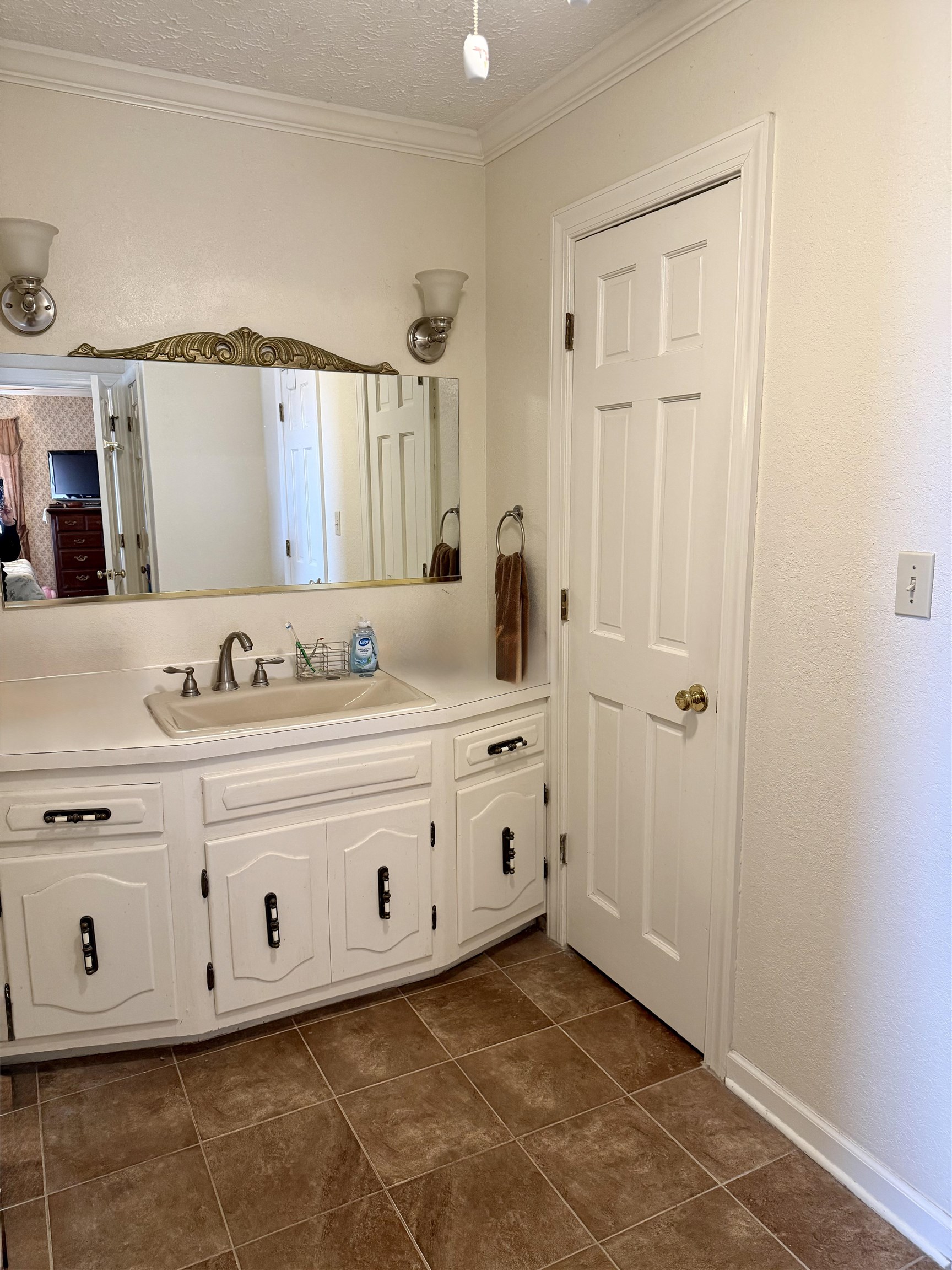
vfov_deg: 71.6
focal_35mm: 24
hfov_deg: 56.8
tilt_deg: -9.9
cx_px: 476
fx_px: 880
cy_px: 635
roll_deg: +0.9
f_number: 1.78
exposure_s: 1/60
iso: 320
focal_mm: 6.76
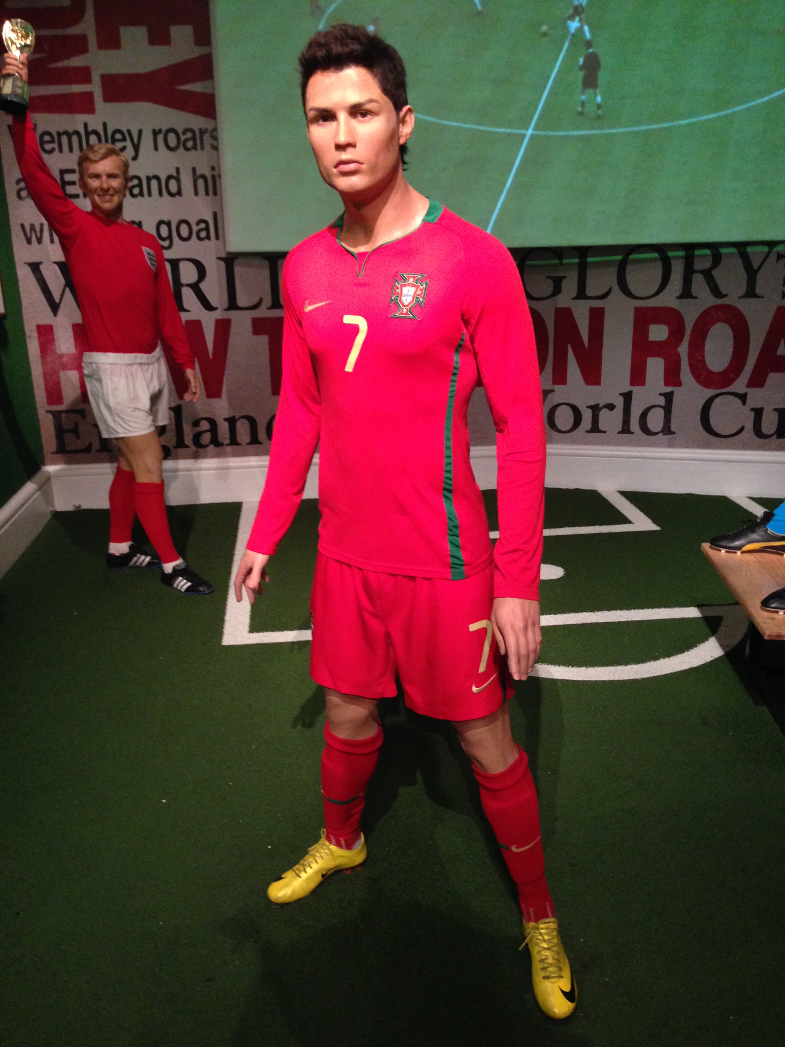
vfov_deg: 55.4
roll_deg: +2.5
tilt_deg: -13.3
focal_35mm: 33
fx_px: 998
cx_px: 392
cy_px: 524
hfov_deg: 42.9
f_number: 2.4
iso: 250
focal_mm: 4.12
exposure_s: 1/20
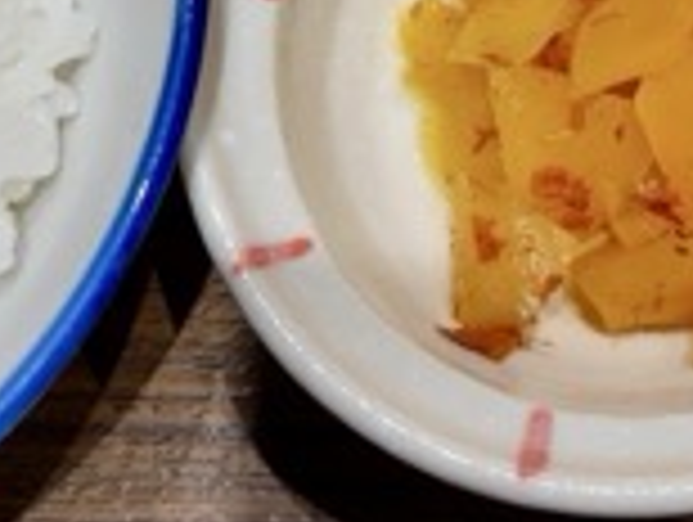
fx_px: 2366
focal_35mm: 118
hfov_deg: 16.4
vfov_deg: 12.0
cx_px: 657
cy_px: -268
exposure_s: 1/100
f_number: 1.6
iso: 64
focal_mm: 5.96
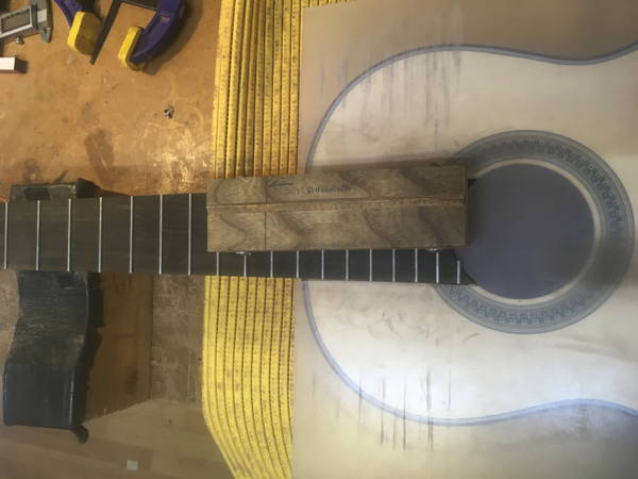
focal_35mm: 29
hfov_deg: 61.7
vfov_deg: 48.2
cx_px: 319
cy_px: 240
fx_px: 534
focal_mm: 4.15
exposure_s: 1/33
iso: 64
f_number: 2.2
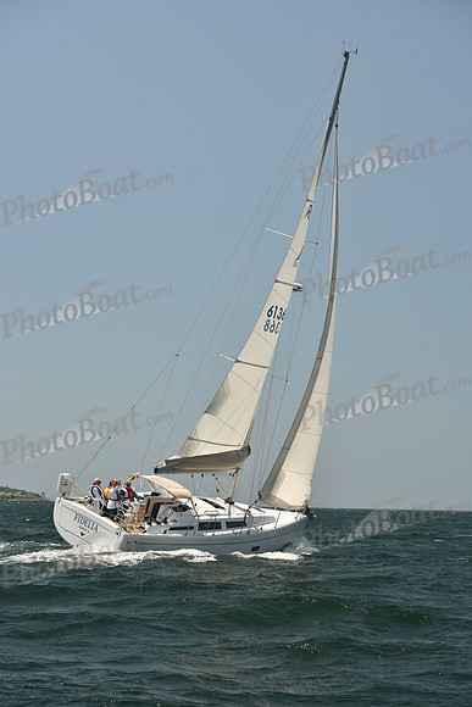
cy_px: 354
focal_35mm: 70
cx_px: 236
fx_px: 1376
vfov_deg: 28.8
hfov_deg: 19.5
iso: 250
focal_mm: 70
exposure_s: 1/640
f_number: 6.3
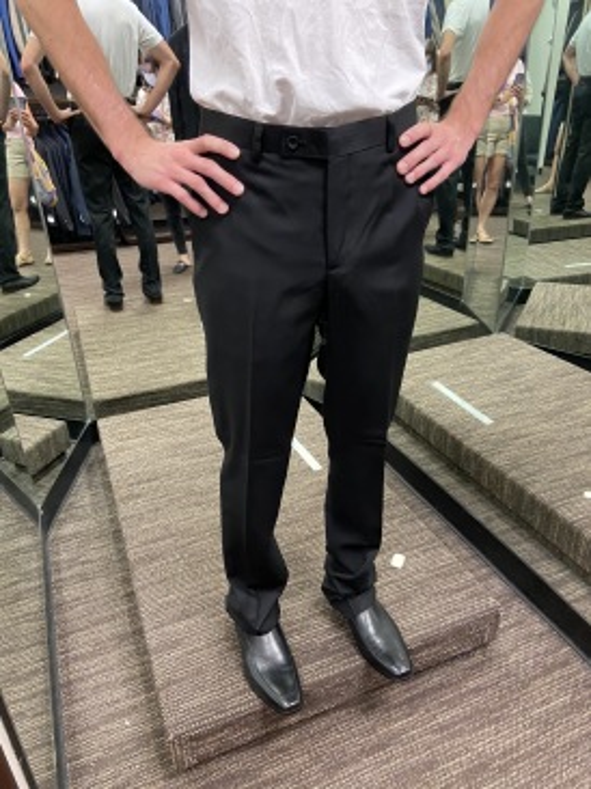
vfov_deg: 67.3
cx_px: 296
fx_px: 593
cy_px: 394
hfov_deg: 53.0
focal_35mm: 26
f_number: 1.8
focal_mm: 4.25
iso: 400
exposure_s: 1/60
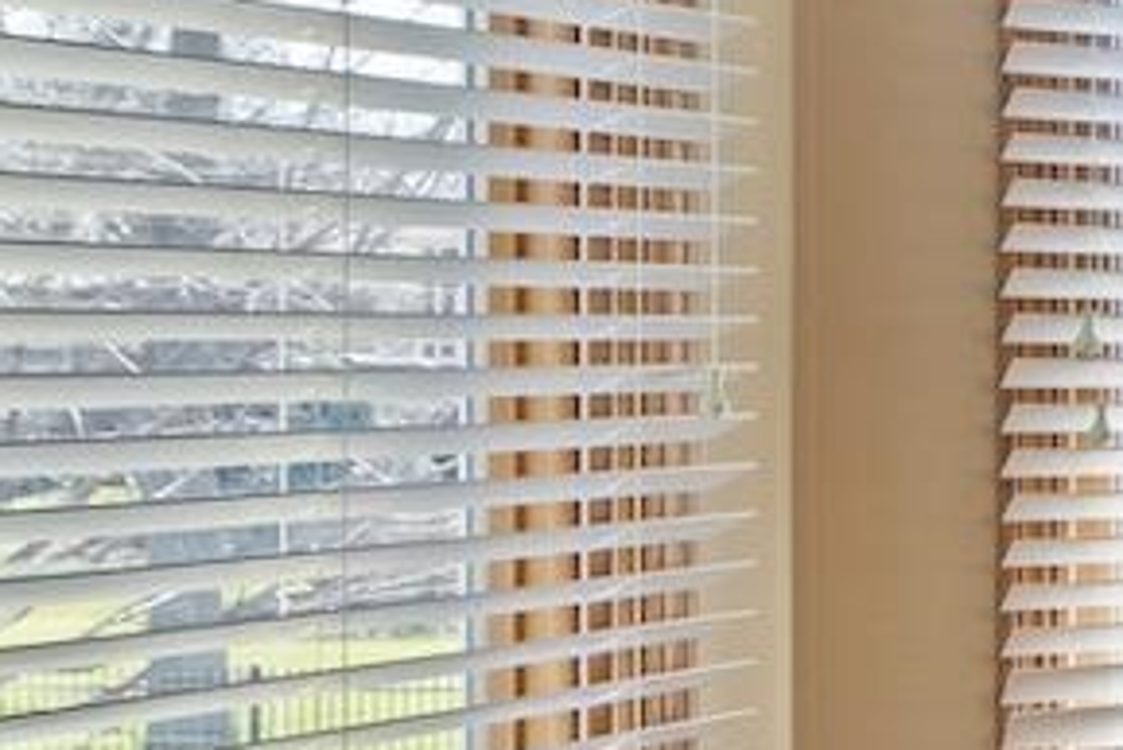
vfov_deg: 14.7
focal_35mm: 93
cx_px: 2576
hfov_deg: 15.0
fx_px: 2902
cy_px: 451
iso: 400
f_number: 7.1
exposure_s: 1/5
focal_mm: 14
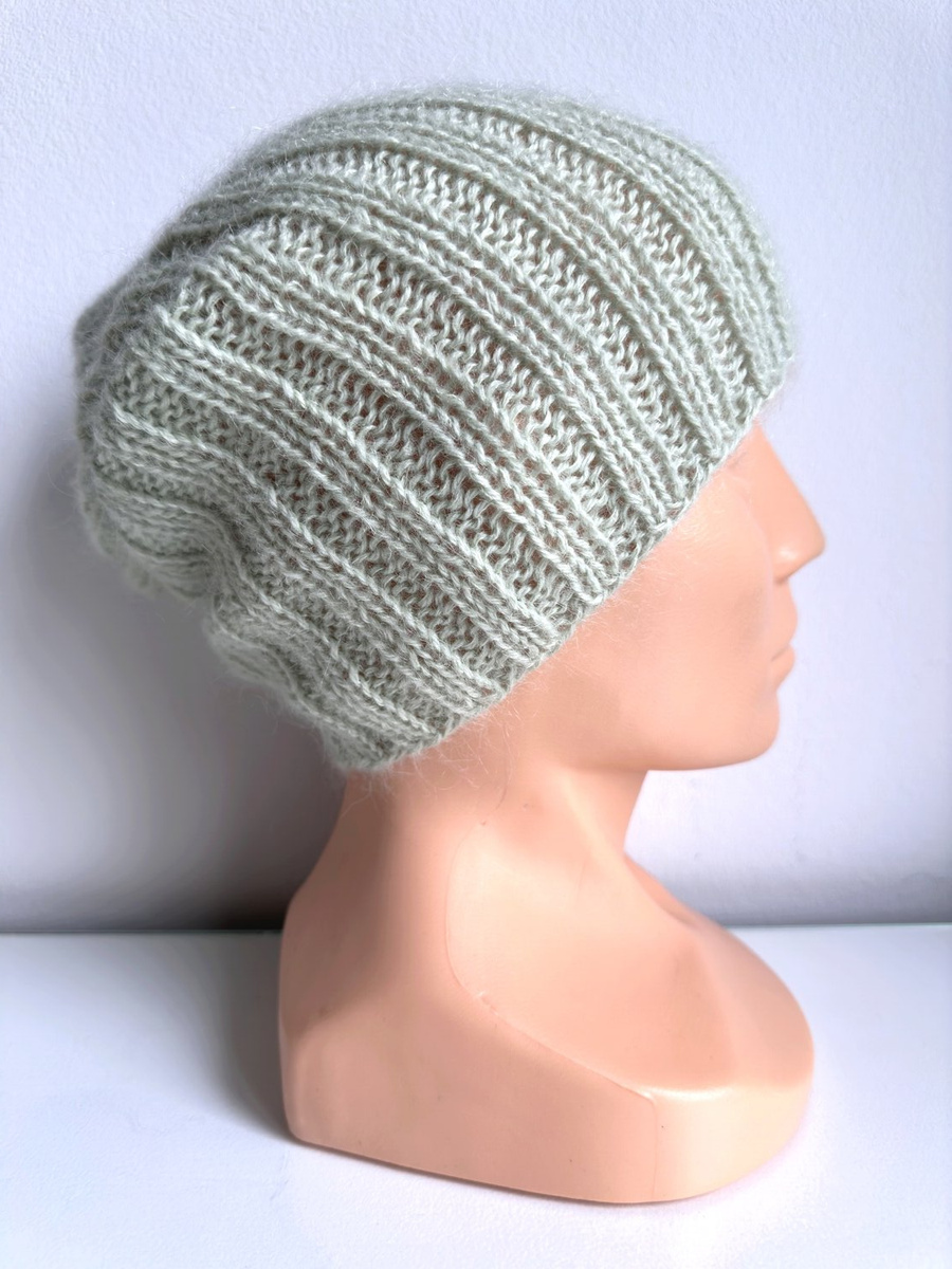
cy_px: 634
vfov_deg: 71.6
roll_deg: -0.7
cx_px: 476
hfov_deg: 56.8
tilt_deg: -9.6
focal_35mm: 24
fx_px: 880
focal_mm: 6.86
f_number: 1.78
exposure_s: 1/183
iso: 80
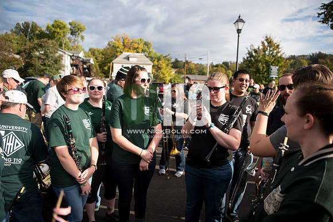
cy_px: 111
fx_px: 222
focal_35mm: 24
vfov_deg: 53.2
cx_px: 166
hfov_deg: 73.7
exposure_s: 1/2000
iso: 250
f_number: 2.8
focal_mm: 24
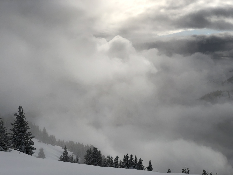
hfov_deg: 36.8
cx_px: 116
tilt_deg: -3.3
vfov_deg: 28.0
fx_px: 350
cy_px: 88
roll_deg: +2.3
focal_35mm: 52
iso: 20
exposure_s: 1/6944
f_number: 2.4
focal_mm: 6
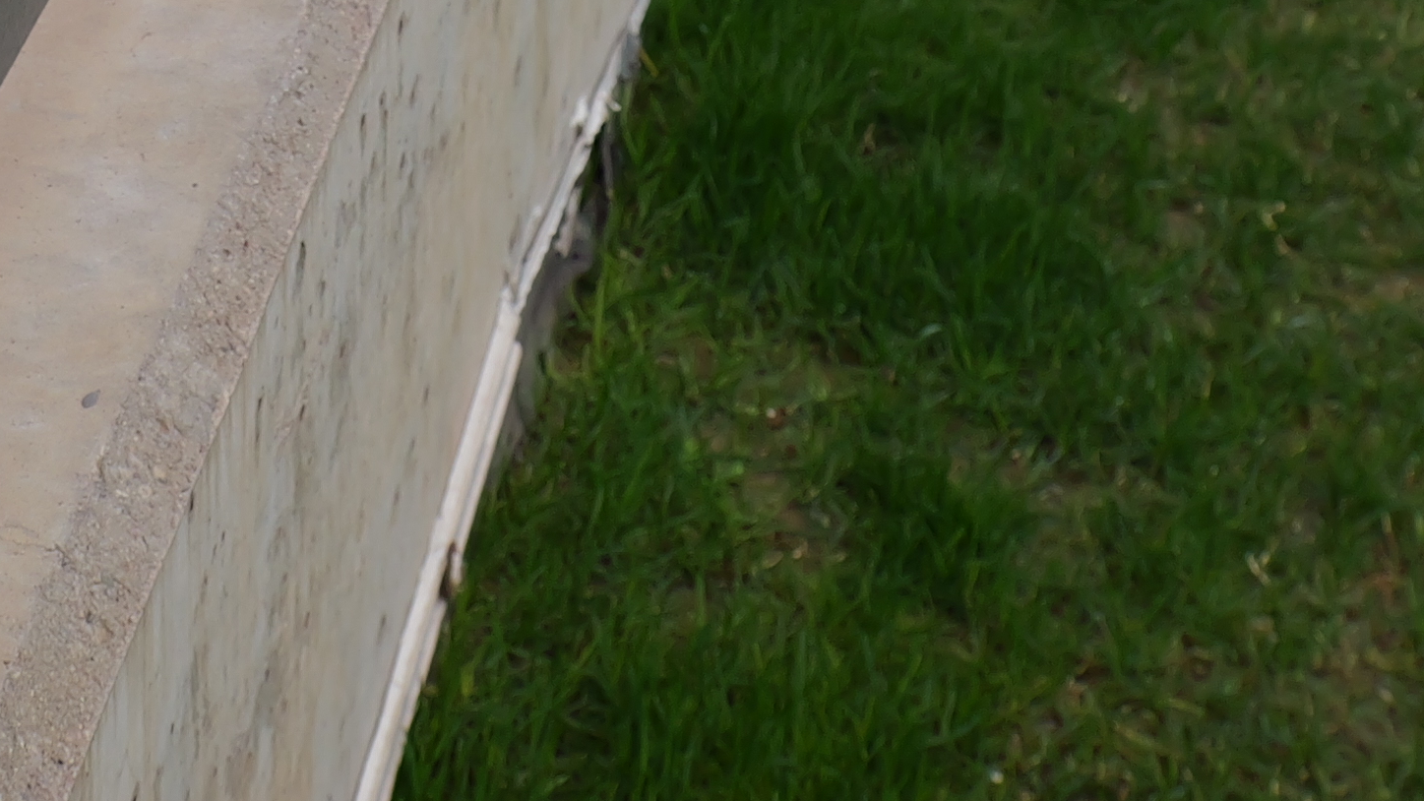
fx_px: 3285
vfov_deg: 11.4
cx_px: 343
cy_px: -1169
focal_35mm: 87
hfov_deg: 24.2
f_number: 3.2
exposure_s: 1/320
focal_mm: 10
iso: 100
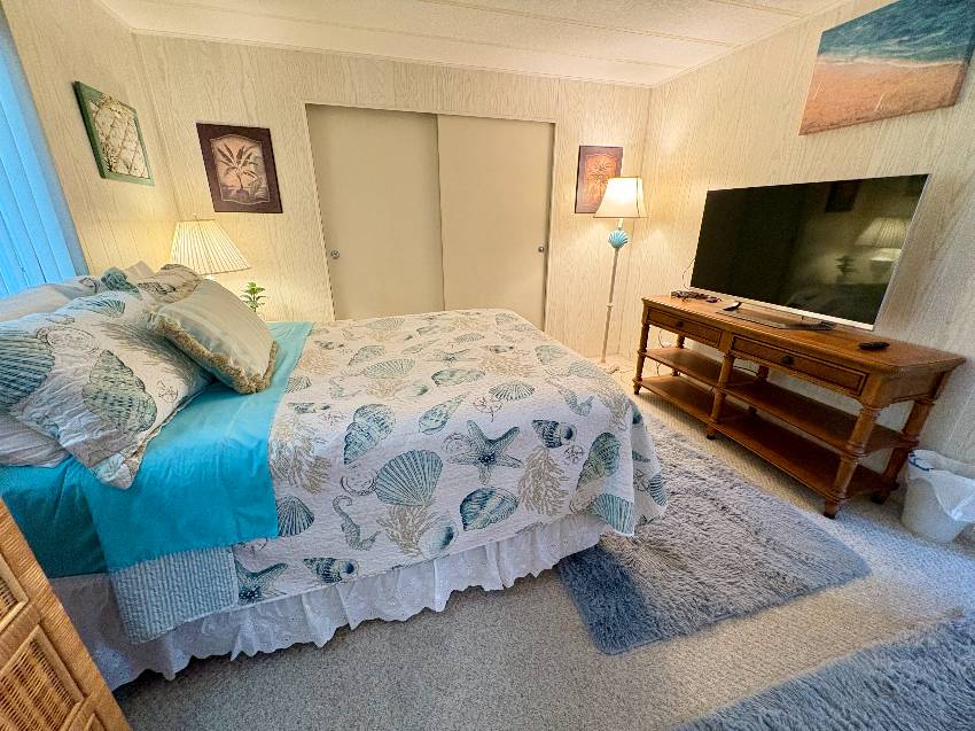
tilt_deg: -20.7
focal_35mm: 14
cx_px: 488
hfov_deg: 102.1
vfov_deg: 85.6
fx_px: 394
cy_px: 366
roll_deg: -0.4
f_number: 2.2
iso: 500
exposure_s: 1/60
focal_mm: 2.22
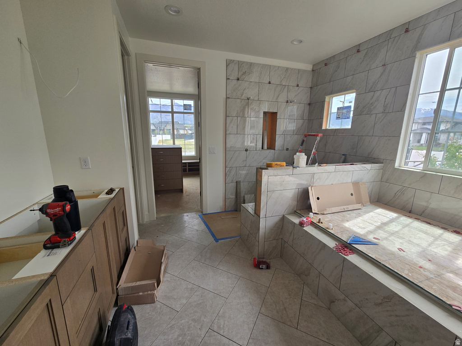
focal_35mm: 13
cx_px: 231
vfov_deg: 89.9
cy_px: 173
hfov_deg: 106.2
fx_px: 174
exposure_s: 1/335
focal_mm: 2.2
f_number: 2.2
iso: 50
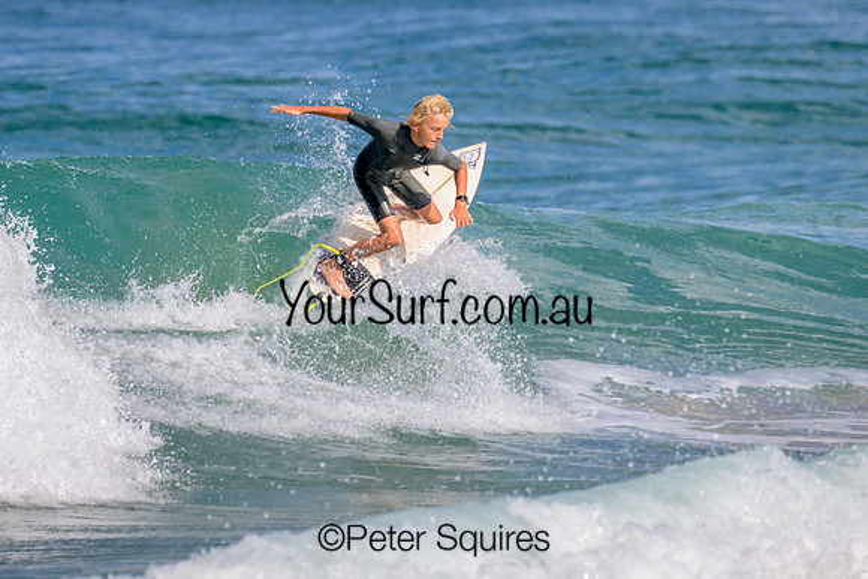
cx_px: 431
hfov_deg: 2.4
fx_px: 21095
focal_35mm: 875
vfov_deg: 1.6
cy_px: 207
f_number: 11
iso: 720
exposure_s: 1/2000
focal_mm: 680
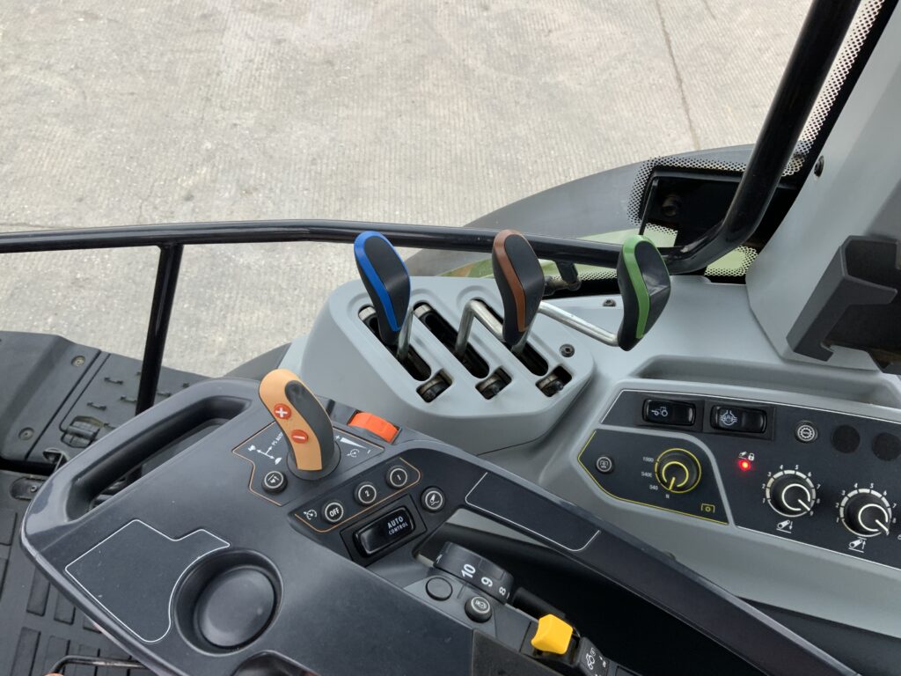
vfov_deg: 48.2
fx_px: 755
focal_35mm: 29
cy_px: 338
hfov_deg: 61.7
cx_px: 450
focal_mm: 3
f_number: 1.8
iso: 25
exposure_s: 1/122
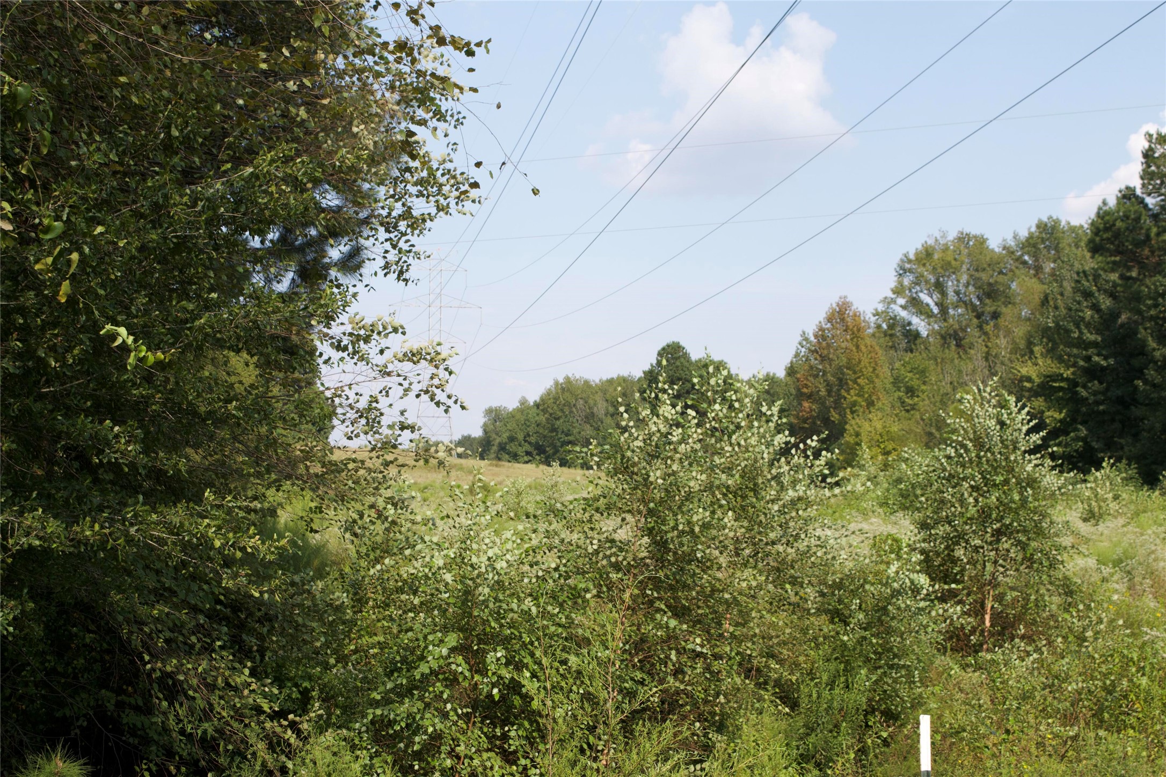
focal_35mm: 46
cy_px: 388
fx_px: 1506
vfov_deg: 28.9
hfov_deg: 42.3
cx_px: 583
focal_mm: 31
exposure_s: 1/250
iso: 250
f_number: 8
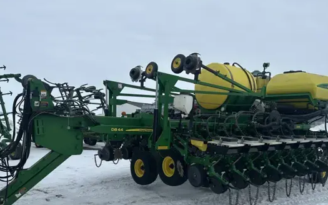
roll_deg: -1.1
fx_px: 277
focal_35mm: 31
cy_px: 132
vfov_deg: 40.2
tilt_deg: -3.5
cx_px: 176
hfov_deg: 61.2
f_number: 1.78
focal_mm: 6.86
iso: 80
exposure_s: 1/5000
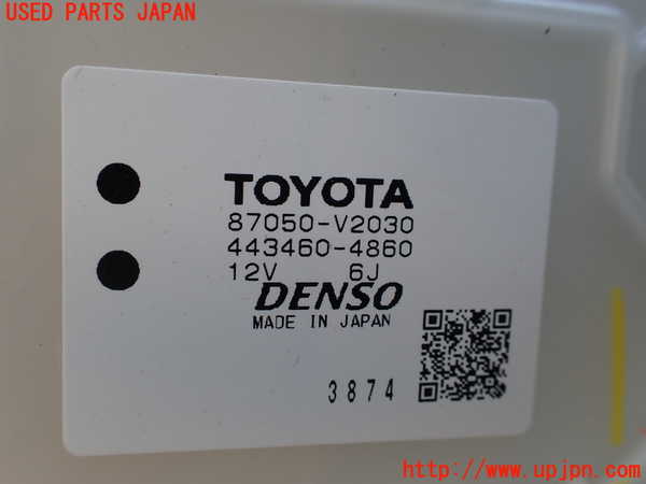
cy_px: 242
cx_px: 323
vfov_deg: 46.8
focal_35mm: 30
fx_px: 560
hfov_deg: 60.0
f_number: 3.2
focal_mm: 5.4
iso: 100
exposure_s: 1/125
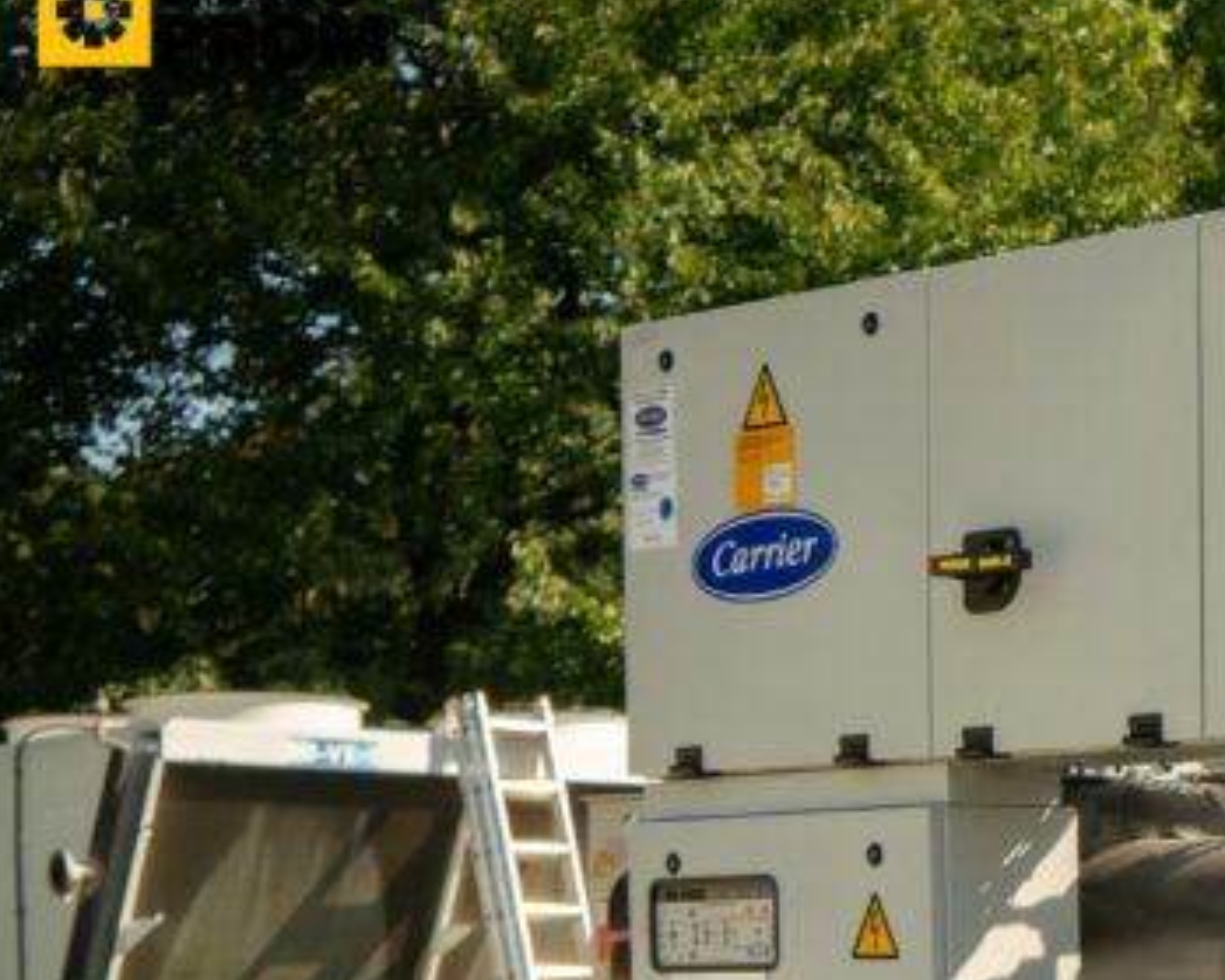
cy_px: 1041
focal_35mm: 91
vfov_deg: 16.4
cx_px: 1730
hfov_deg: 19.0
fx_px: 3298
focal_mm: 33
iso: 500
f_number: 5.6
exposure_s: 1/800
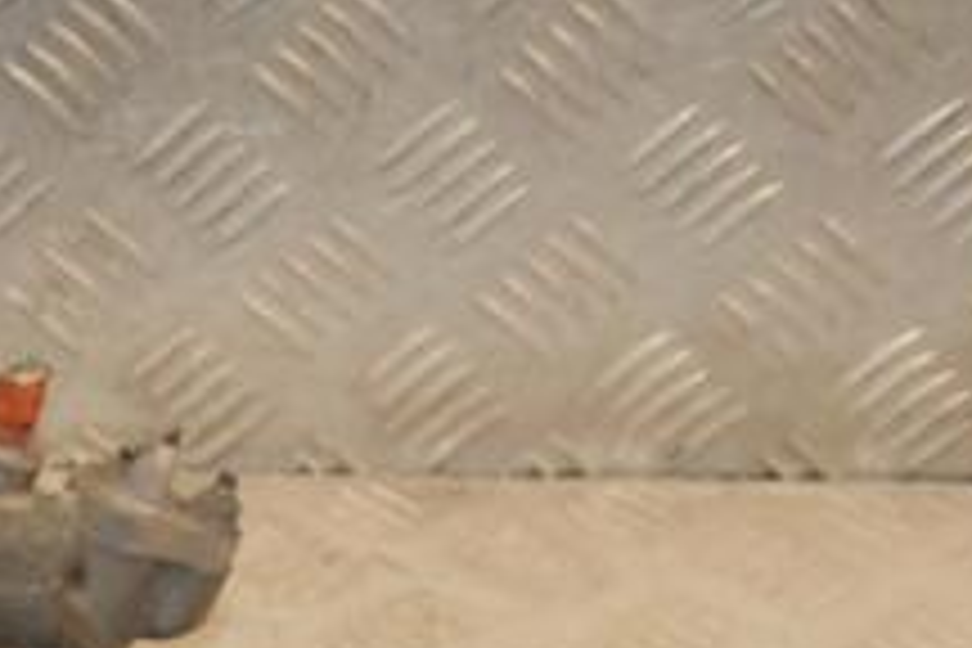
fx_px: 4266
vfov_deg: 8.5
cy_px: 891
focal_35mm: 158
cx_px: -207
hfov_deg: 12.7
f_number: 6.3
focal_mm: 38
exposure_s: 1/200
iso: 800
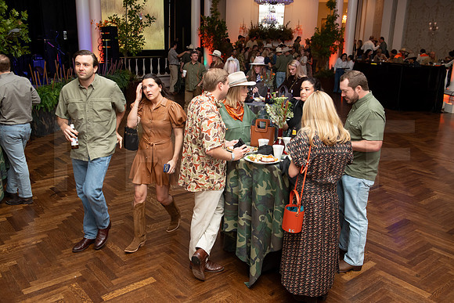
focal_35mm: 32
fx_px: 404
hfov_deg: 58.7
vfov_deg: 41.1
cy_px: 152
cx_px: 227
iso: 3200
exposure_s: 1/60
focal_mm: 32
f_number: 8
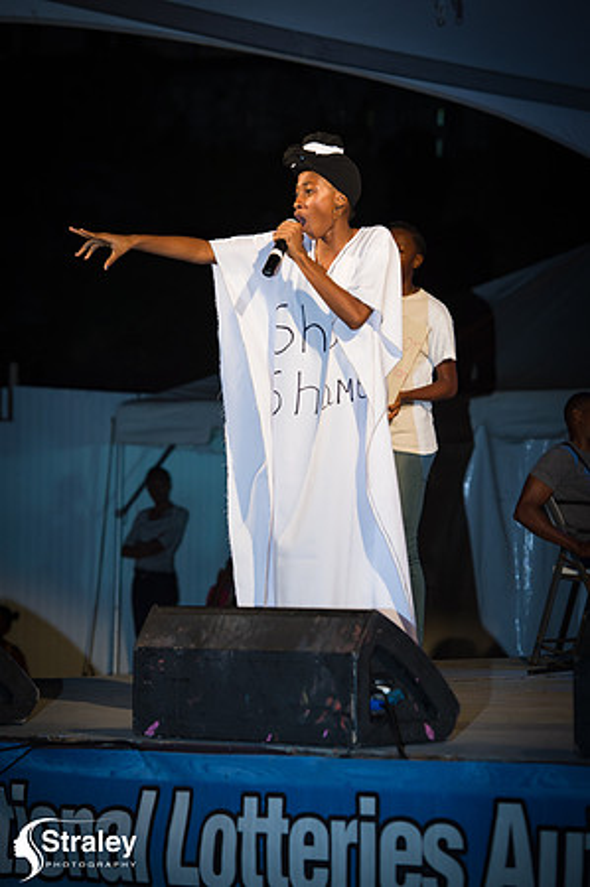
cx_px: 295
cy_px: 444
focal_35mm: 125
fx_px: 3080
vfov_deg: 16.4
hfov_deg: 10.9
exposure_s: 1/160
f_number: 5.6
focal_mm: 125
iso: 1600
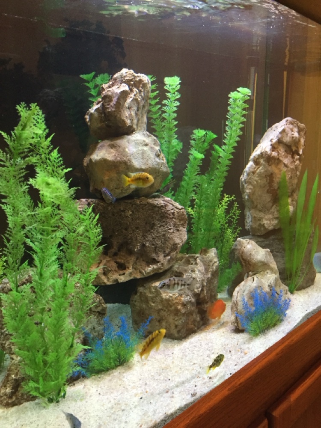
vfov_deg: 61.7
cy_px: 214
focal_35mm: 29
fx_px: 359
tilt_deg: -8.0
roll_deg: +1.5
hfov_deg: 48.2
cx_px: 160
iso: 200
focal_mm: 4.15
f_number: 2.2
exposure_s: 1/30
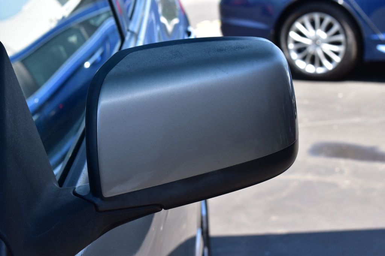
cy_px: 128
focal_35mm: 82
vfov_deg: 16.5
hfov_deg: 24.6
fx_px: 882
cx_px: 192
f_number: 9
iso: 400
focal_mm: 55
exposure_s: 1/125
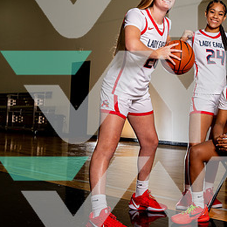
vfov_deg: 33.3
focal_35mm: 51
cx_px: 223
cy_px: 97
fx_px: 378
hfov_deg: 31.1
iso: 640
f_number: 7.1
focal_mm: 26.9
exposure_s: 1/200
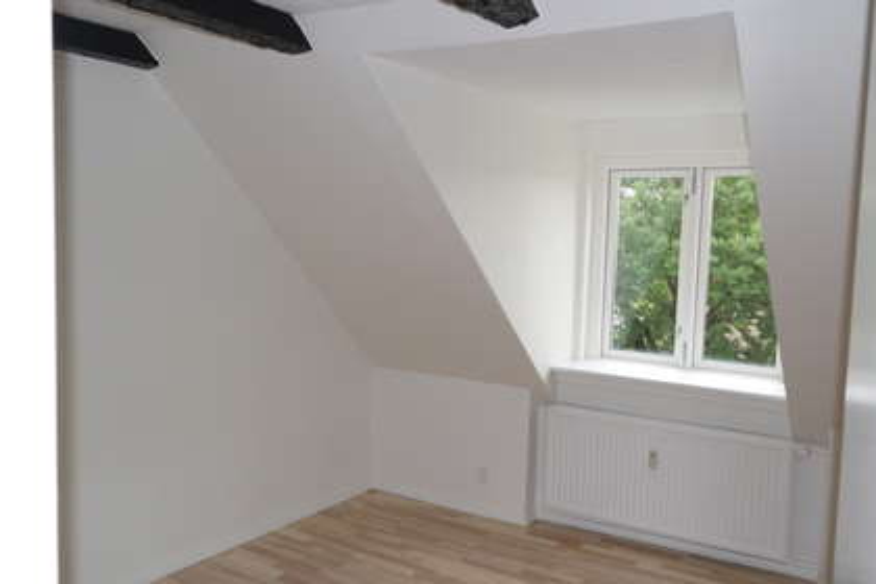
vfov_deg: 43.6
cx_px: 438
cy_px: 292
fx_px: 730
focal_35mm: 30
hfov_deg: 61.9
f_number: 5.6
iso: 400
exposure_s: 1/40
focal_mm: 20
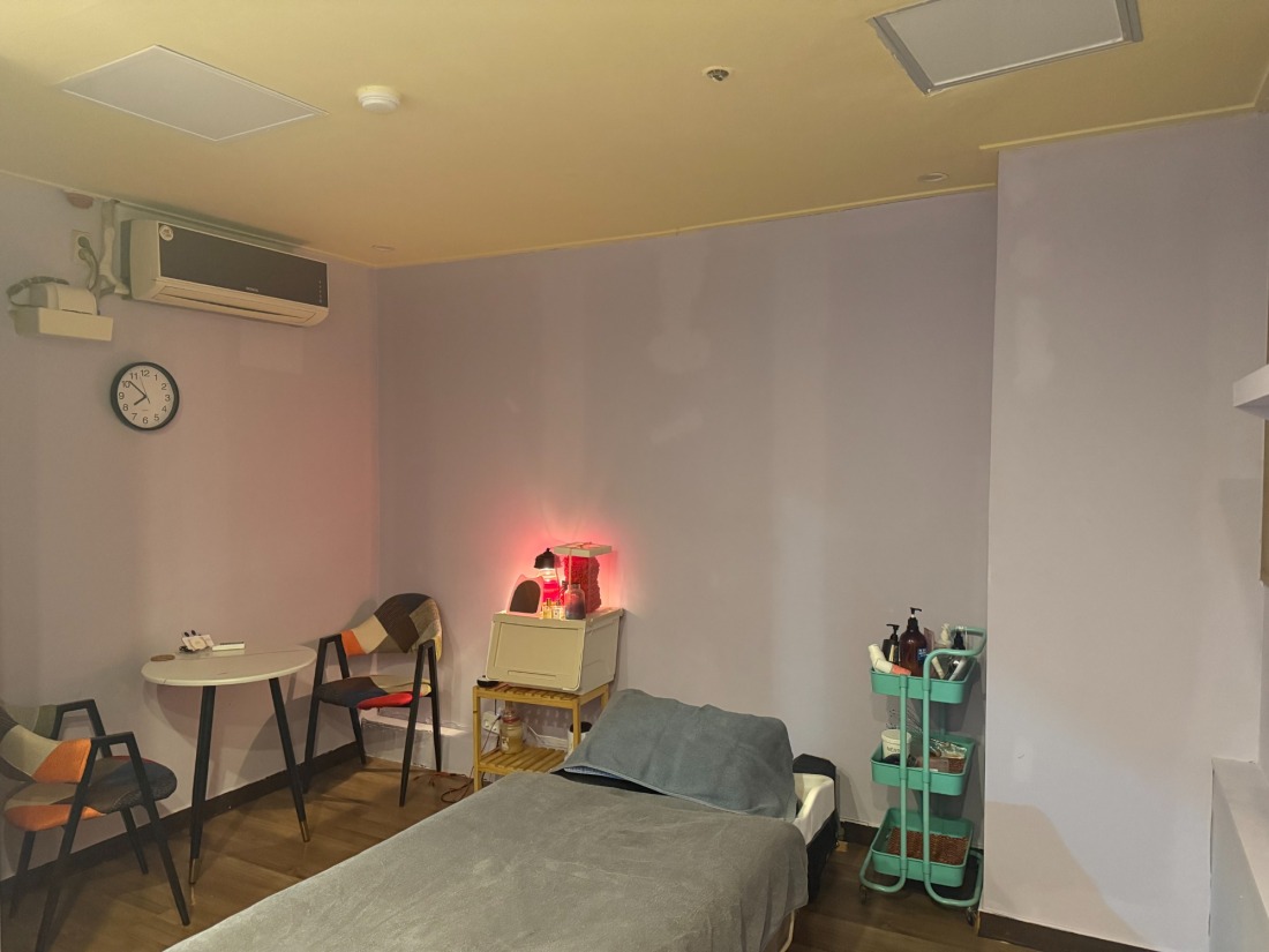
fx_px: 880
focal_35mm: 24
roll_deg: -0.5
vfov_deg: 56.8
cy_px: 476
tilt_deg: -1.6
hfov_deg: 71.6
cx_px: 634
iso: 800
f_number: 1.78
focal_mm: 6.76
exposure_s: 1/30
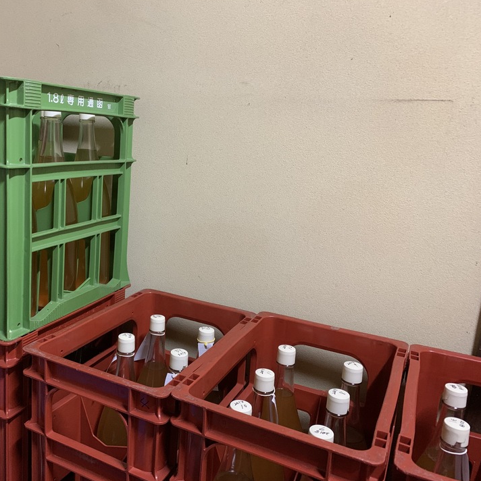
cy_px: 239
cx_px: 161
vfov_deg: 52.5
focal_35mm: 31
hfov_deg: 51.6
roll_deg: -3.2
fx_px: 487
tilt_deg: -12.9
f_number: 1.8
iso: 400
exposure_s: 1/25
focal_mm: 4.25
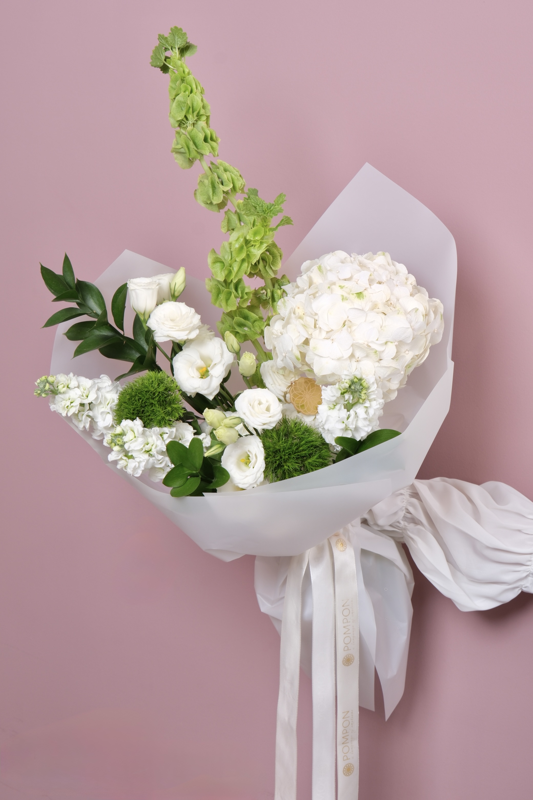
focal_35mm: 51
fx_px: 1133
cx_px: 266
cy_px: 400
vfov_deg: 38.9
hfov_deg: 26.5
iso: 160
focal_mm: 34
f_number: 10
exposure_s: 1/125
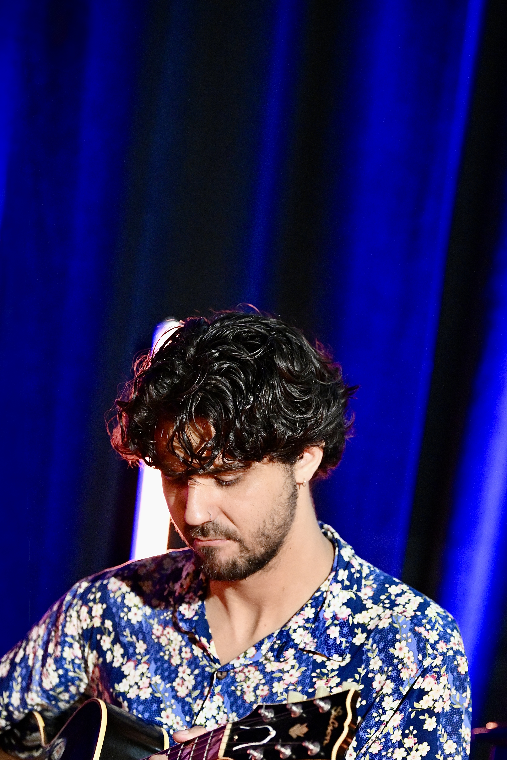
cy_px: 450
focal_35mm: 223
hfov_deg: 6.2
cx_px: 352
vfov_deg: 9.2
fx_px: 4711
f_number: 2.8
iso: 3600
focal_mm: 140
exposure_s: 1/160
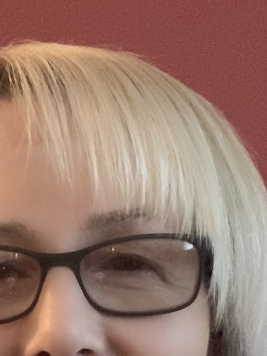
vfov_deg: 19.0
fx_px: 1028
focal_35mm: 100
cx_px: 35
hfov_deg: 14.7
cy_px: 376
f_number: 2.2
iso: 640
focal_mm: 2.87
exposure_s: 1/15
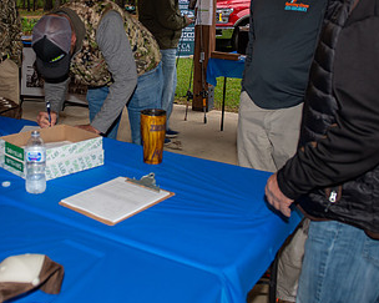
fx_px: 482
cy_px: 71
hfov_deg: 42.5
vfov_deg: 34.1
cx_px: 137
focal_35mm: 43
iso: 400
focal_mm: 24
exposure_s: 1/60
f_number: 3.5
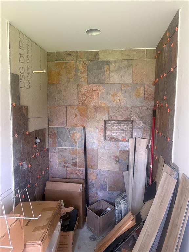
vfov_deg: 71.6
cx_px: 94
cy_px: 126
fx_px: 175
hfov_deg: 56.8
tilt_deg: -4.5
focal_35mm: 24
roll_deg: -1.1
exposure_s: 1/40
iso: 640
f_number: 1.78
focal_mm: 6.76
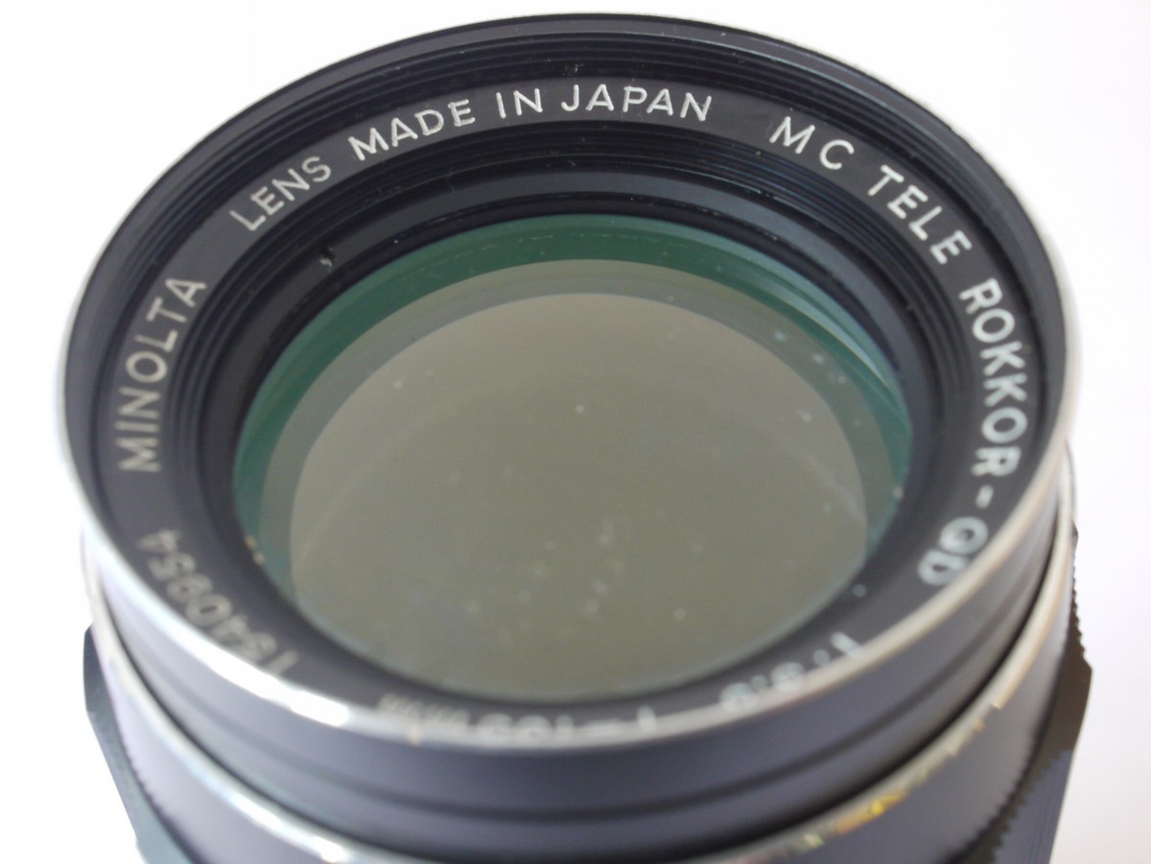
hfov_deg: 32.2
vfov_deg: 24.4
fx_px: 1995
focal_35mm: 60
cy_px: 432
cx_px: 576
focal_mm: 30
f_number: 9
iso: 800
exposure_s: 1/25
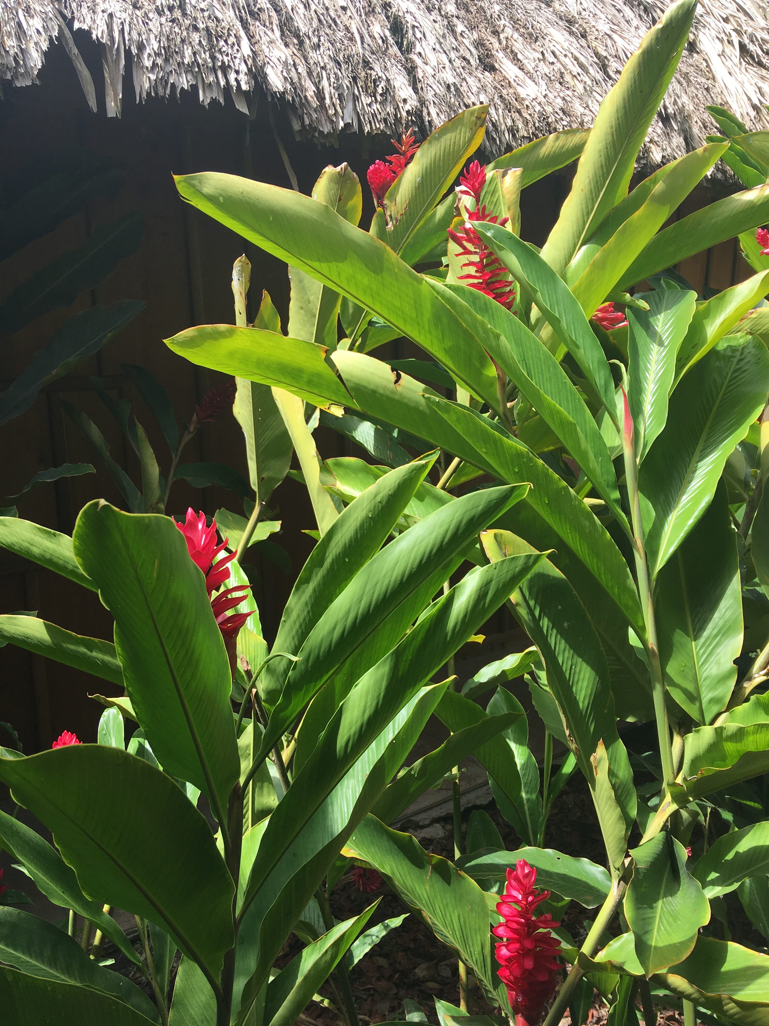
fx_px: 859
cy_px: 513
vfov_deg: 61.7
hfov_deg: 48.2
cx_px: 384
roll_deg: -0.1
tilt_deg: -15.0
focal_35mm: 29
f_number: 2.2
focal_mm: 4.15
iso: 25
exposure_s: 1/635
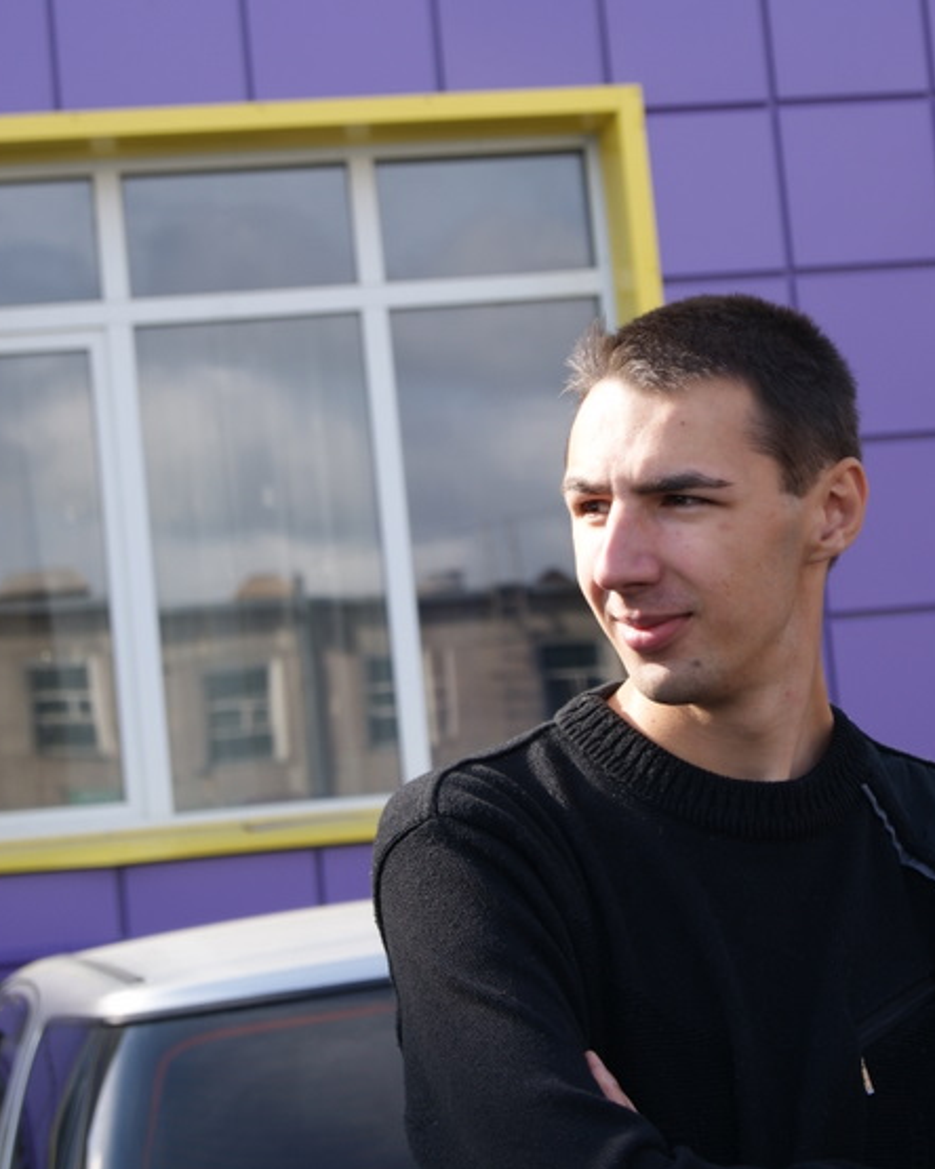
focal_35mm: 112
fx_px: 3863
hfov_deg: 13.8
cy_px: 438
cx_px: 533
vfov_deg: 17.2
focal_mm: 55
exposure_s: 1/125
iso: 100
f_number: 6.3
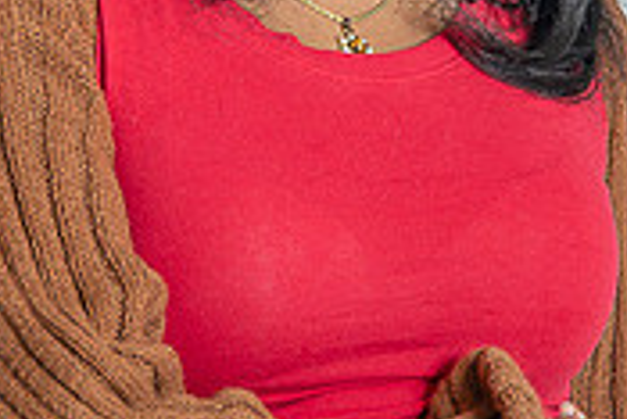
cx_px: 337
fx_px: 5473
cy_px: 0
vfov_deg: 4.4
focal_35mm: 314
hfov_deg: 6.6
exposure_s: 1/200
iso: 250
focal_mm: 95
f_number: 4
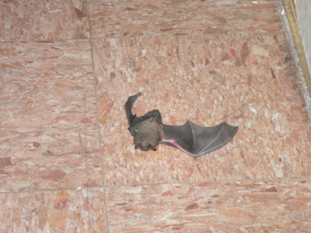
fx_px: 1069
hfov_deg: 16.6
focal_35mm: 119
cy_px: 116
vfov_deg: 12.5
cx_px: 156
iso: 200
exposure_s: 1/60
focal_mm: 19.9
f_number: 3.2
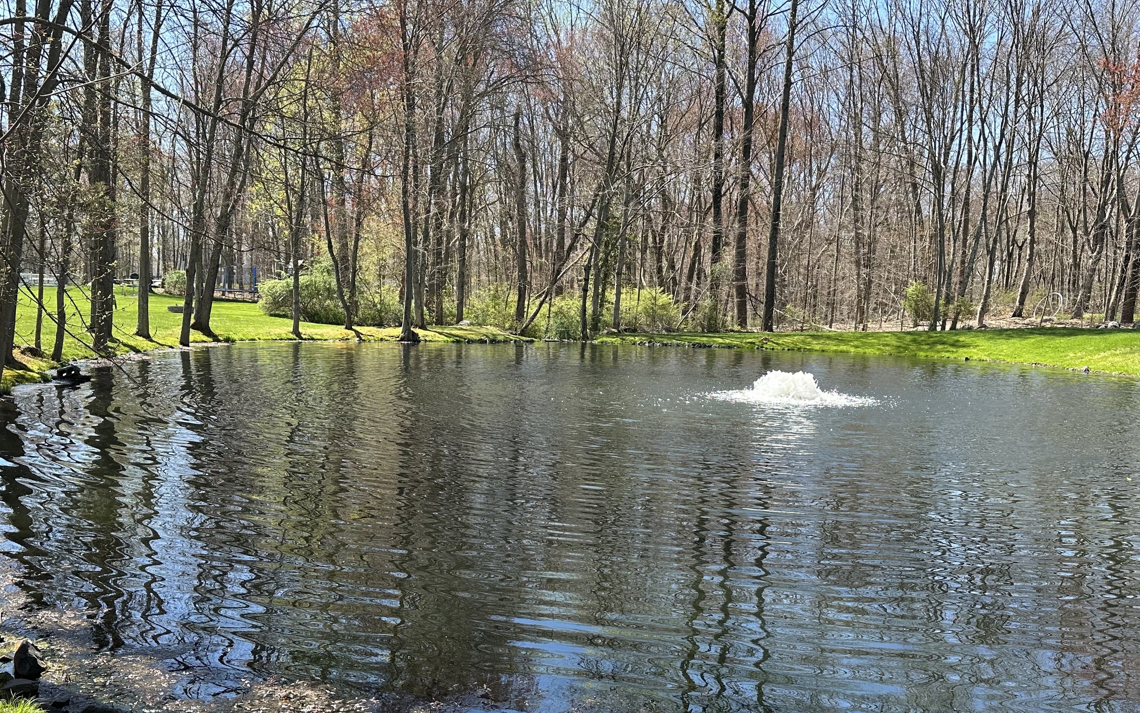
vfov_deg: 37.2
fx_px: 1056
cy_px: 410
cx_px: 550
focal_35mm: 34
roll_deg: -1.8
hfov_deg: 56.7
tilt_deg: -5.1
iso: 80
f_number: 1.78
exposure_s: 1/1072
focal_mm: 6.86
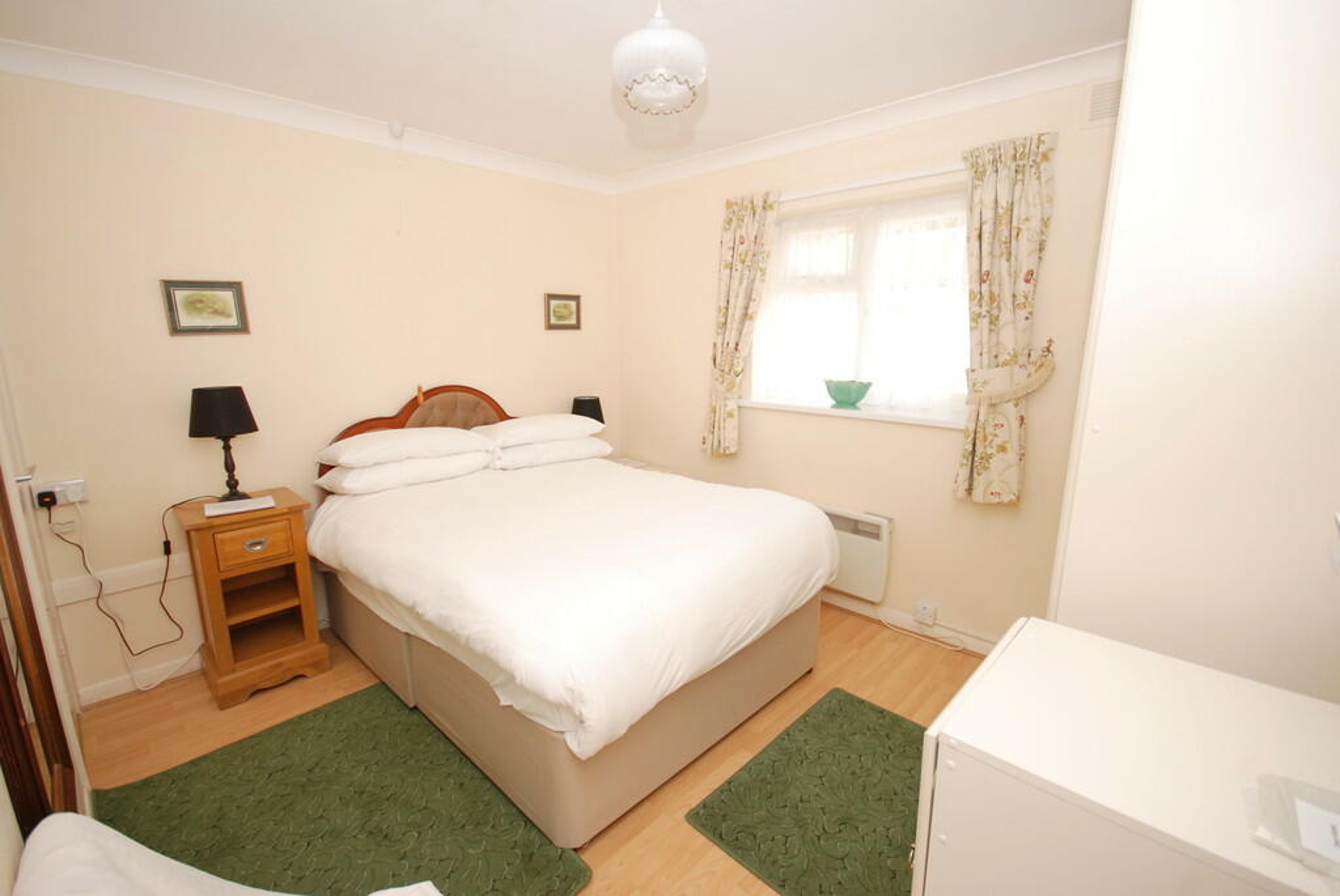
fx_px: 559
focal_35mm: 15
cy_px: 448
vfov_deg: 77.5
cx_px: 670
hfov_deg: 100.3
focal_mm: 10
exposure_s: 1/60
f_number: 4
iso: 200
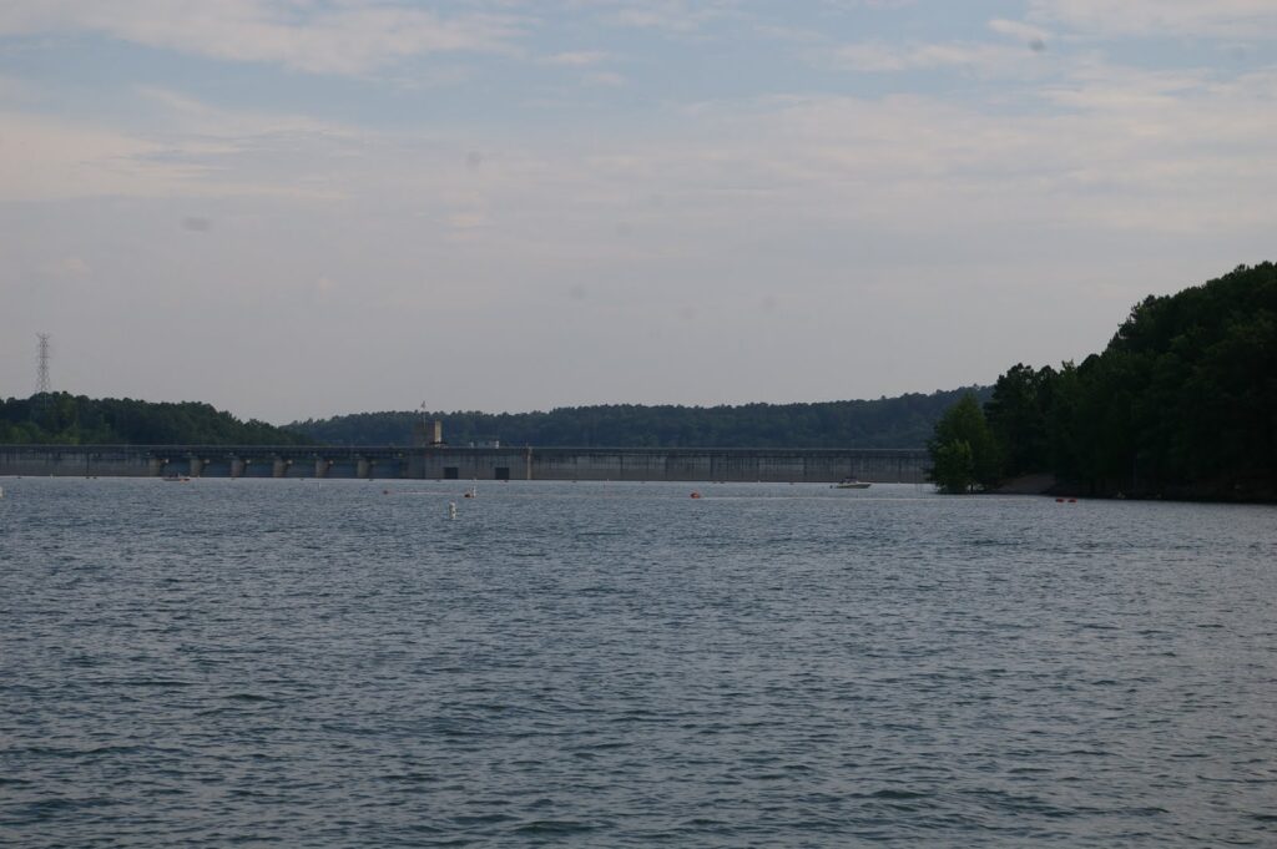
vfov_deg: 16.5
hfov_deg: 24.6
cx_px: 638
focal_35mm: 82
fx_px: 2924
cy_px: 424
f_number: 11
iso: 200
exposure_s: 1/350
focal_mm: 55
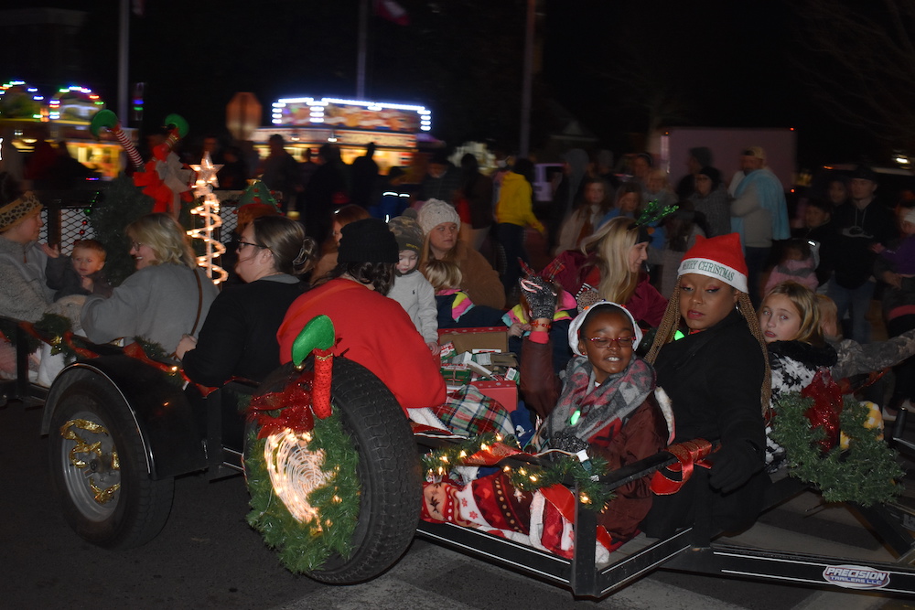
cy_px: 305
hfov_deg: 45.0
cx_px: 458
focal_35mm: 44
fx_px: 1106
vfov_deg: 30.9
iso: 1800
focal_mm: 29
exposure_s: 1/60
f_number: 4.2
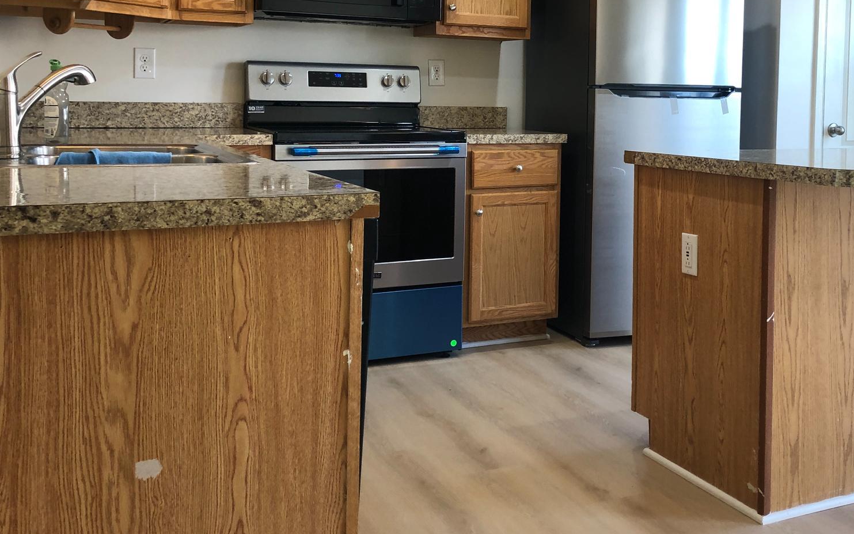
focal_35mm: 41
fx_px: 954
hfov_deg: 47.6
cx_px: 553
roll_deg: -0.4
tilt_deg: -1.1
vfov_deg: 30.9
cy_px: 152
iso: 32
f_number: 1.8
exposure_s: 1/24
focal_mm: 3.99
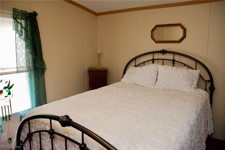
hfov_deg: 67.4
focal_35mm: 27
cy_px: 75
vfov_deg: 47.8
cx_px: 112
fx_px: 169
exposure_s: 1/60
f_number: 4
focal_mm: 18
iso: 400
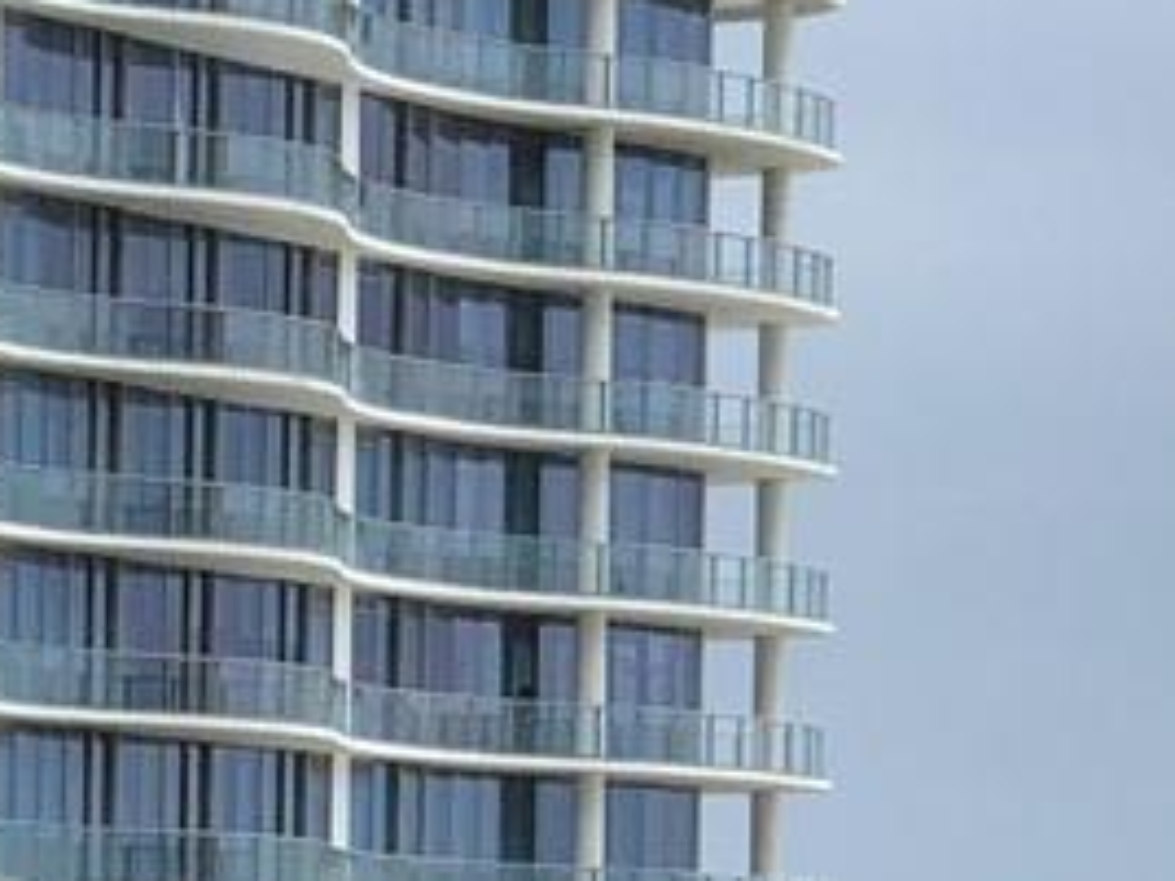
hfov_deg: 6.3
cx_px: -662
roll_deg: -0.5
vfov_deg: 4.7
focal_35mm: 311
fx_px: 10557
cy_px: 1328
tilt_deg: +1.0
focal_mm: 6
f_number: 2.4
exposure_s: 1/1389
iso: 16
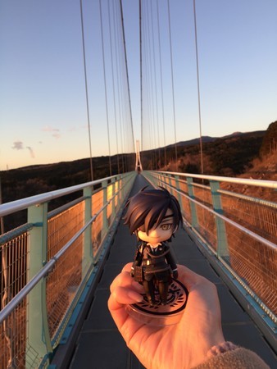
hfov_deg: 48.3
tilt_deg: -1.6
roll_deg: +3.4
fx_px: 309
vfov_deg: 61.6
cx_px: 138
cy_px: 184
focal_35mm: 29
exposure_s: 1/120
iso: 32
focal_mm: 4.15
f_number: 2.2
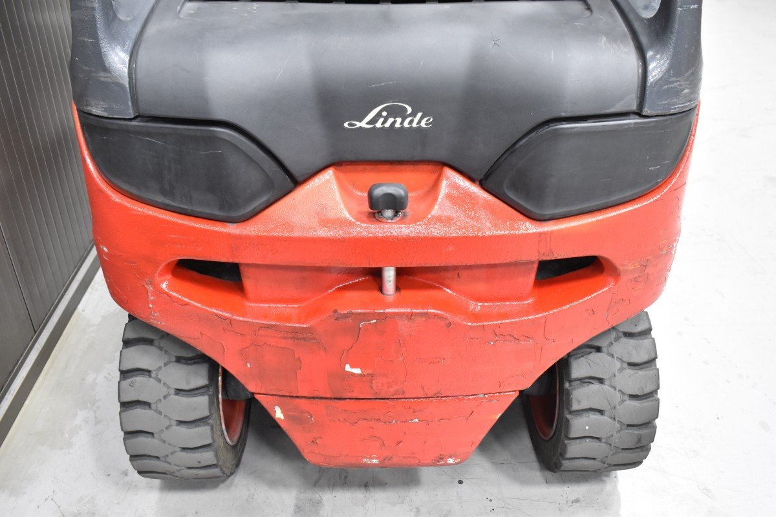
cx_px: 388
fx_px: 711
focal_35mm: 33
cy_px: 258
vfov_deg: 40.0
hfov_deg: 57.2
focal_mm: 22
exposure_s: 1/20
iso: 1600
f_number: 4.5
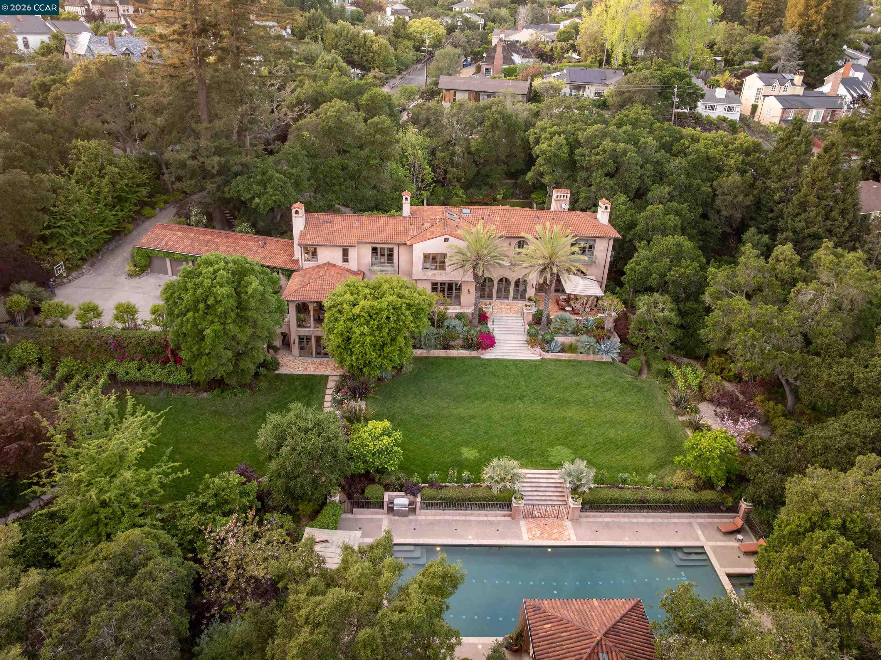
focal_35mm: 24
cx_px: 440
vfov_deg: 56.8
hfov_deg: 71.6
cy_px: 330
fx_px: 611
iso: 200
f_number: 2.8
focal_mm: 12.29
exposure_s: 1/200
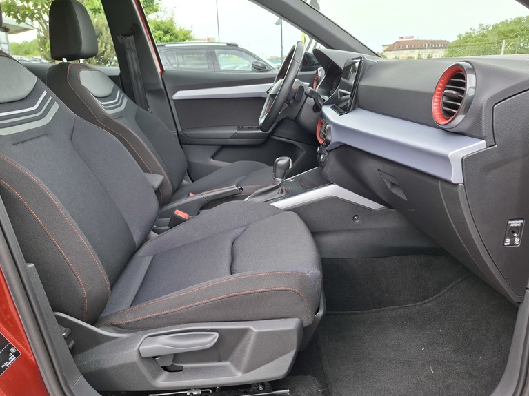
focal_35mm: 24
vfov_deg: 56.8
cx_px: 257
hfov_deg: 71.6
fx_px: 367
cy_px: 202
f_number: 1.8
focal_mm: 5.54
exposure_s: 1/106
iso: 50
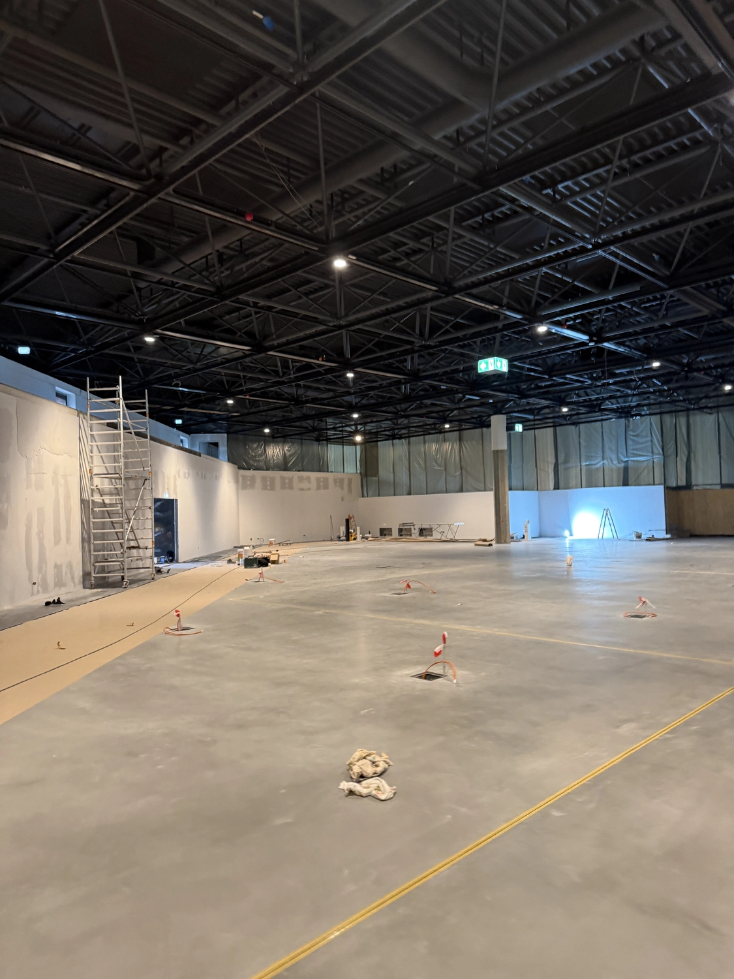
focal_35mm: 24
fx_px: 679
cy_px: 490
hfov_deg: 56.8
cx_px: 367
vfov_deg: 71.6
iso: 400
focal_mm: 6.76
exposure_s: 1/49
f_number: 1.78
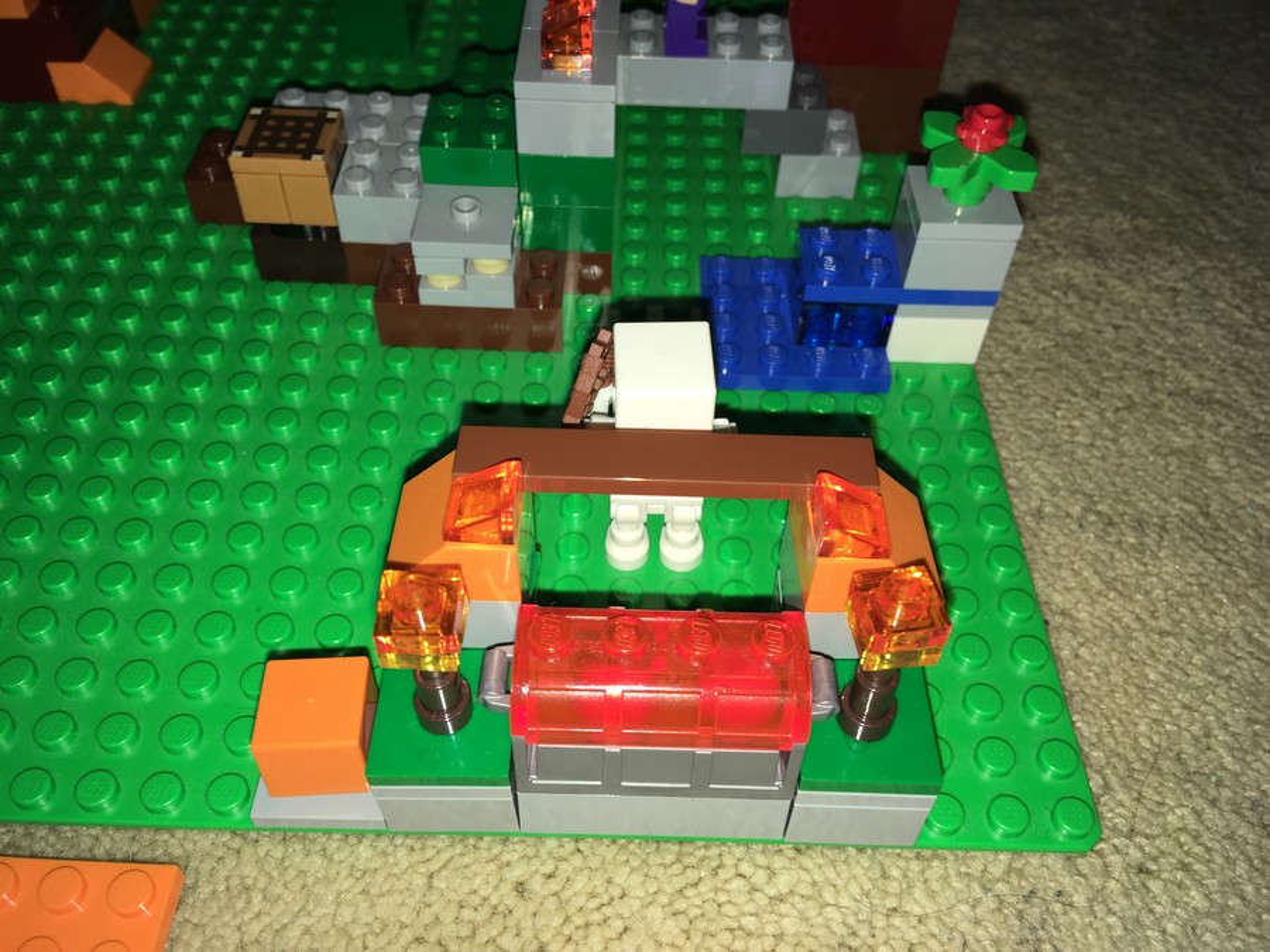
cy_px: 476
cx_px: 635
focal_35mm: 29
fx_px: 1064
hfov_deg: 61.7
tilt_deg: -49.6
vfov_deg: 48.2
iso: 25
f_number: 2.2
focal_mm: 4.15
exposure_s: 1/104
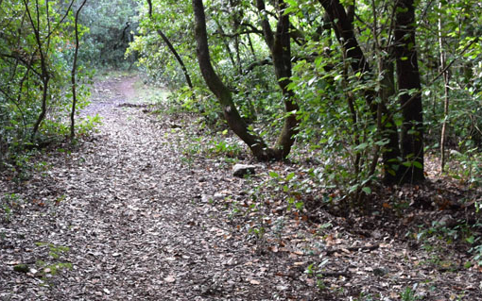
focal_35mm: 54
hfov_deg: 36.5
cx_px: 112
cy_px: 133
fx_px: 710
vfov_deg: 24.0
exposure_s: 1/25
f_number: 5.6
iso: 400
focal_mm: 18
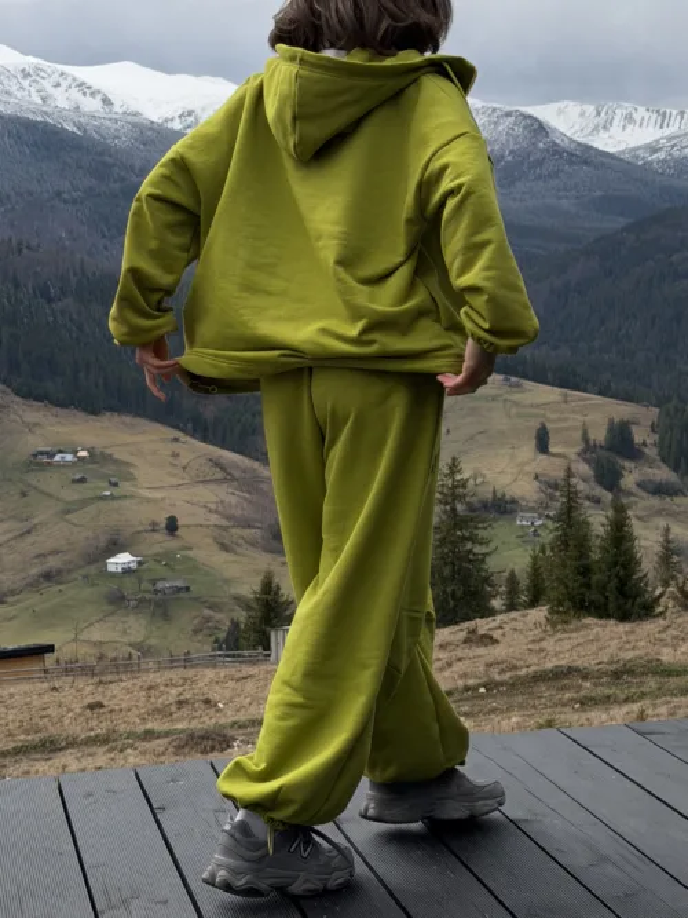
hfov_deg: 30.3
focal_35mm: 48
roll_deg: +4.3
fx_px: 1272
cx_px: 344
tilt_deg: -2.6
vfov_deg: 39.7
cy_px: 459
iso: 64
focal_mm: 6.76
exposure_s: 1/7143
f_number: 1.78
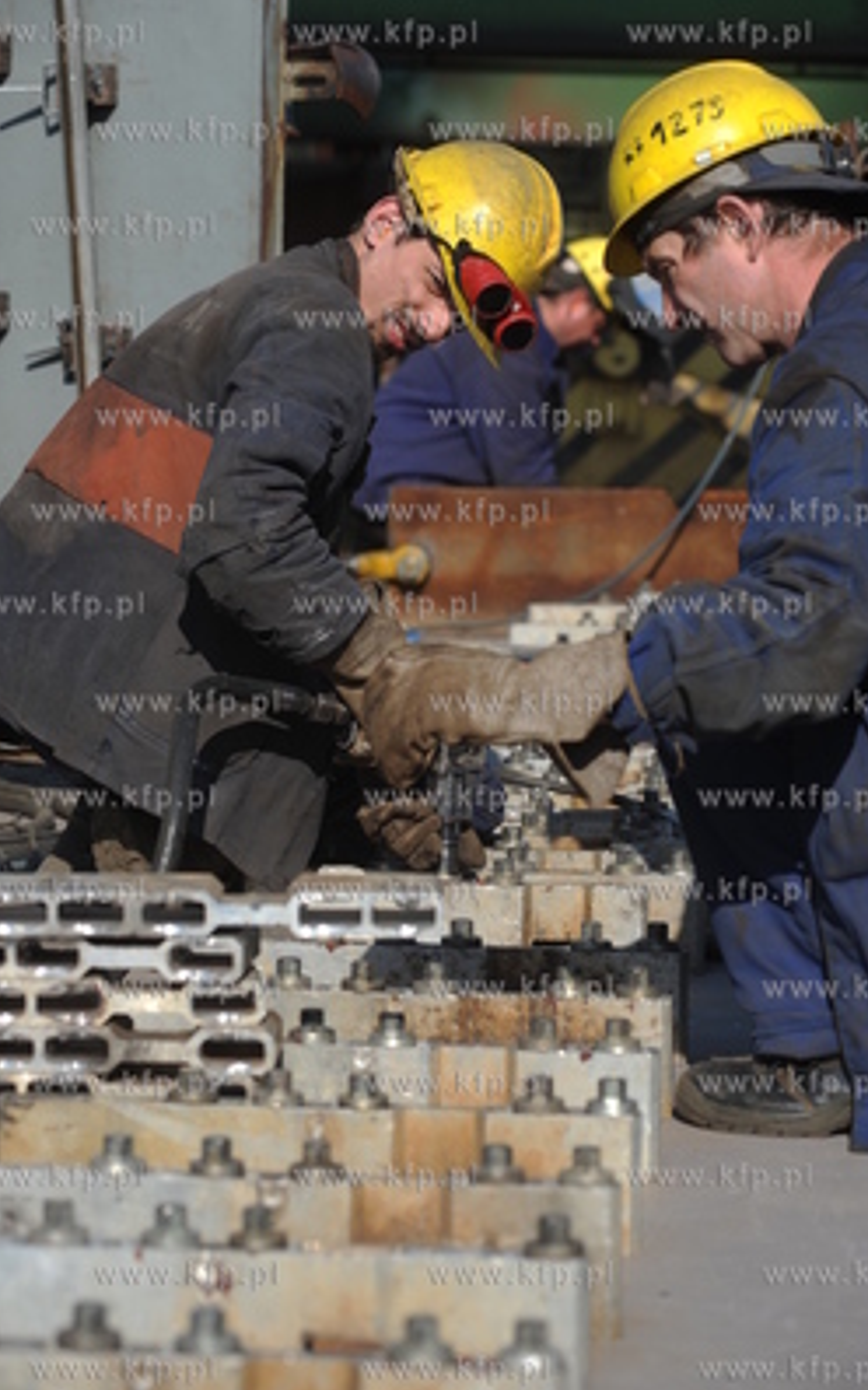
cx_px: 410
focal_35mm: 115
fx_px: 4354
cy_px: 697
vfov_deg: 18.1
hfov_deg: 11.4
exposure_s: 1/500
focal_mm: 112
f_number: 5.6
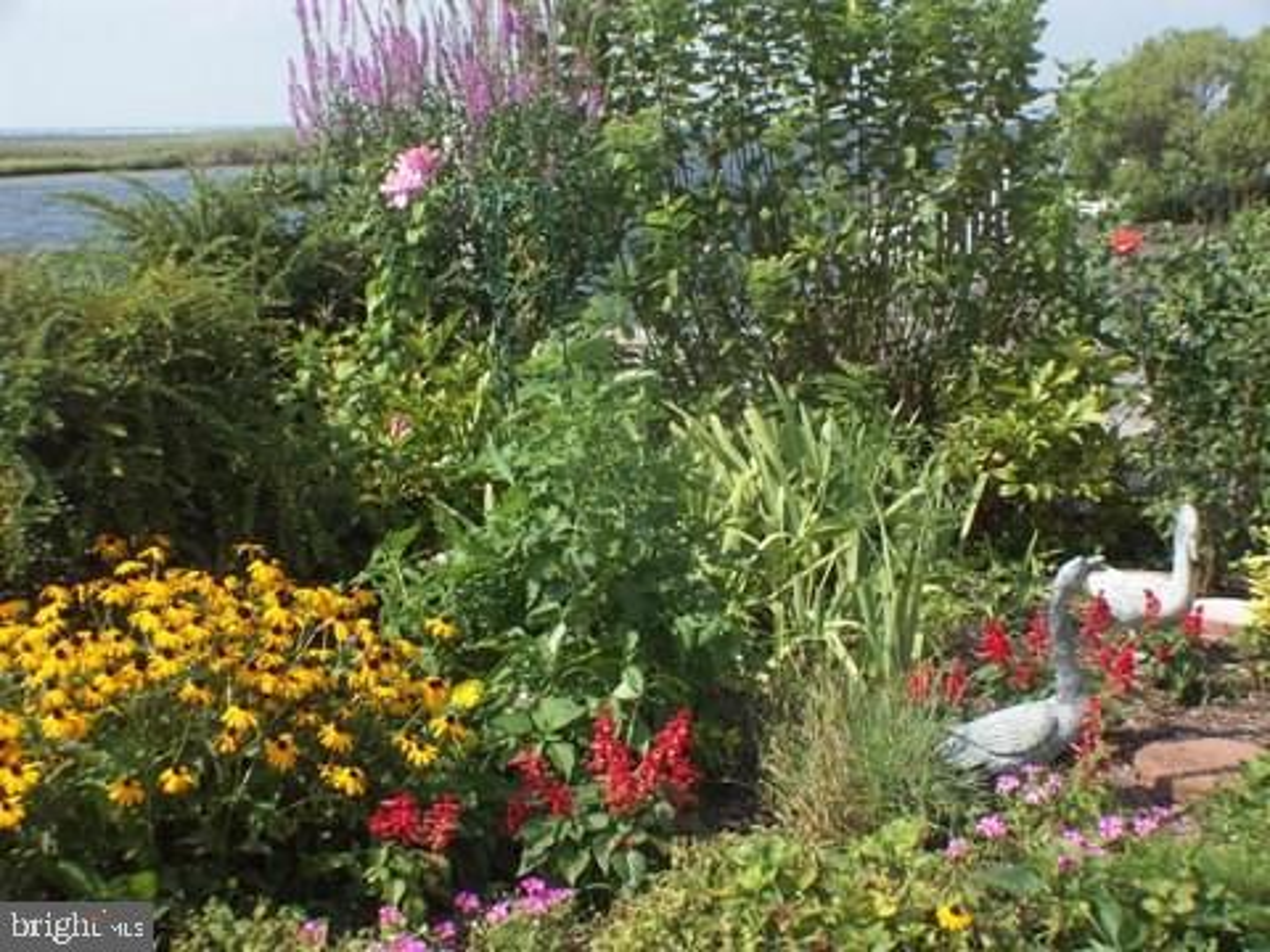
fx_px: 2678
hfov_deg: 26.7
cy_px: 476
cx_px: 635
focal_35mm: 73
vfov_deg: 20.2
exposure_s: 1/320
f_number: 6.3
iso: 100
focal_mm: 18.21
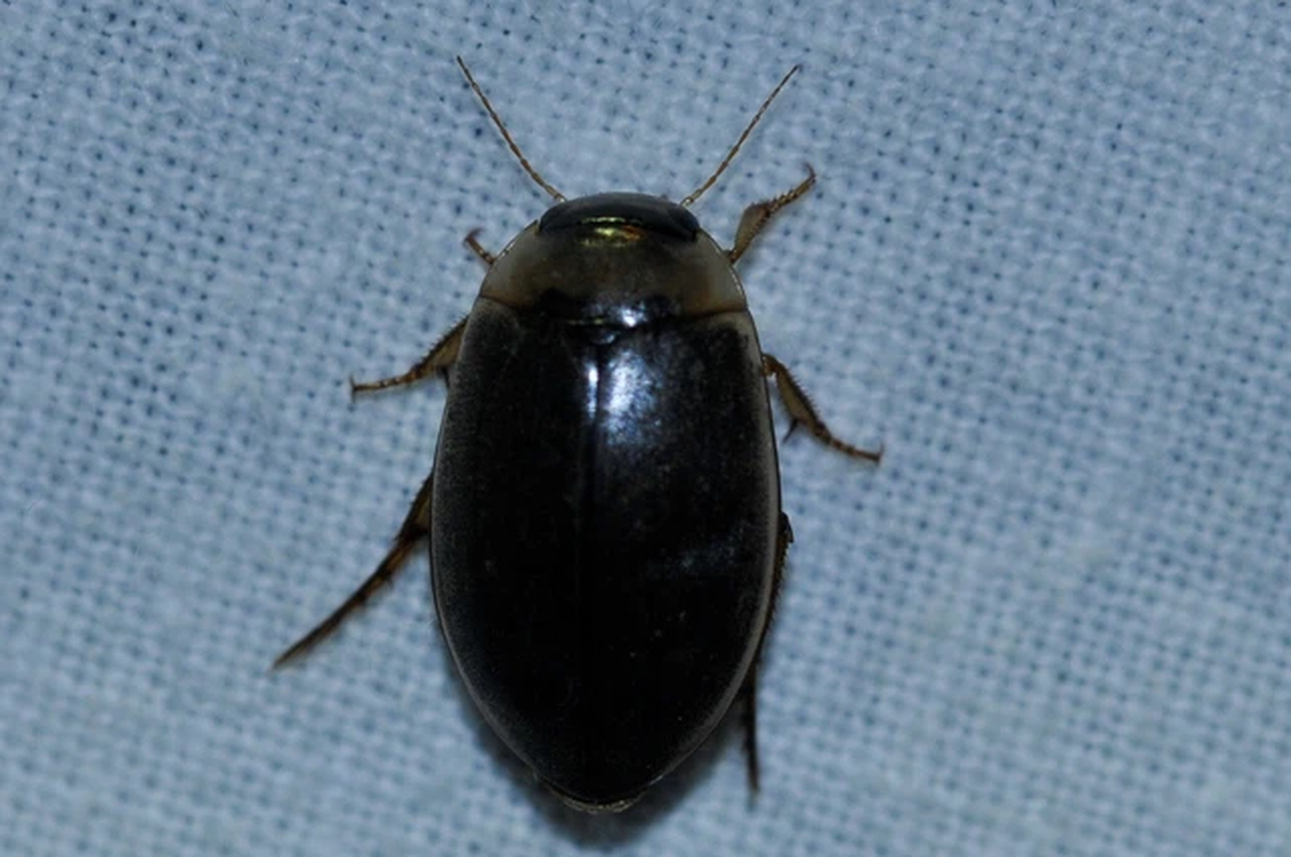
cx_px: 646
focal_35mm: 158
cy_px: 428
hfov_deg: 13.1
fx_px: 5641
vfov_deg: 8.7
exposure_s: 1/250
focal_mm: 105
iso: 640
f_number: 8
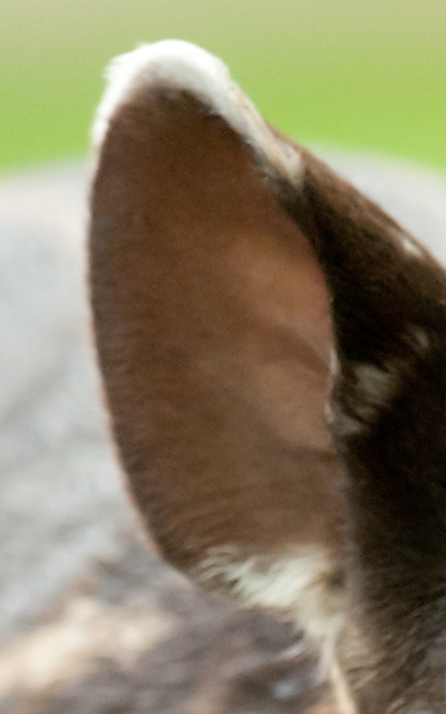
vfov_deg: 0.9
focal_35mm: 2251
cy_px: 1614
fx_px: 43743
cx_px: 510
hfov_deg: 0.6
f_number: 4.5
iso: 2000
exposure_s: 1/320
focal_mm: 400
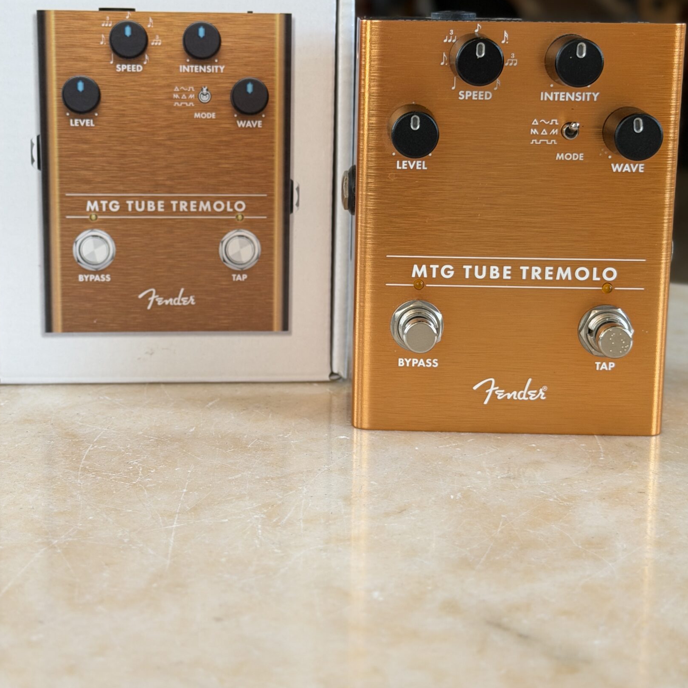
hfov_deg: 25.7
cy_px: 268
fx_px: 1507
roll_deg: -1.2
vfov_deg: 25.7
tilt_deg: -10.9
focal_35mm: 67
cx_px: 323
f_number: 1.78
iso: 80
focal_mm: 6.76
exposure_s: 1/121
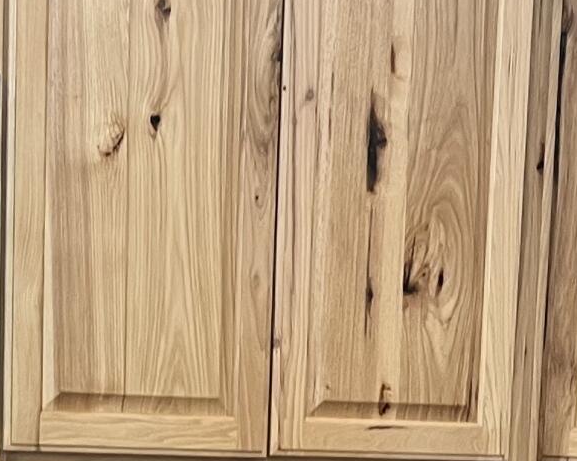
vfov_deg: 10.9
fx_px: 2253
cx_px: 295
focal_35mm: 132
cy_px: 826
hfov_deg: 14.6
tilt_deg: -9.1
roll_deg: -2.6
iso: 100
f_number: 1.6
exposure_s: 1/60
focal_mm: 5.1
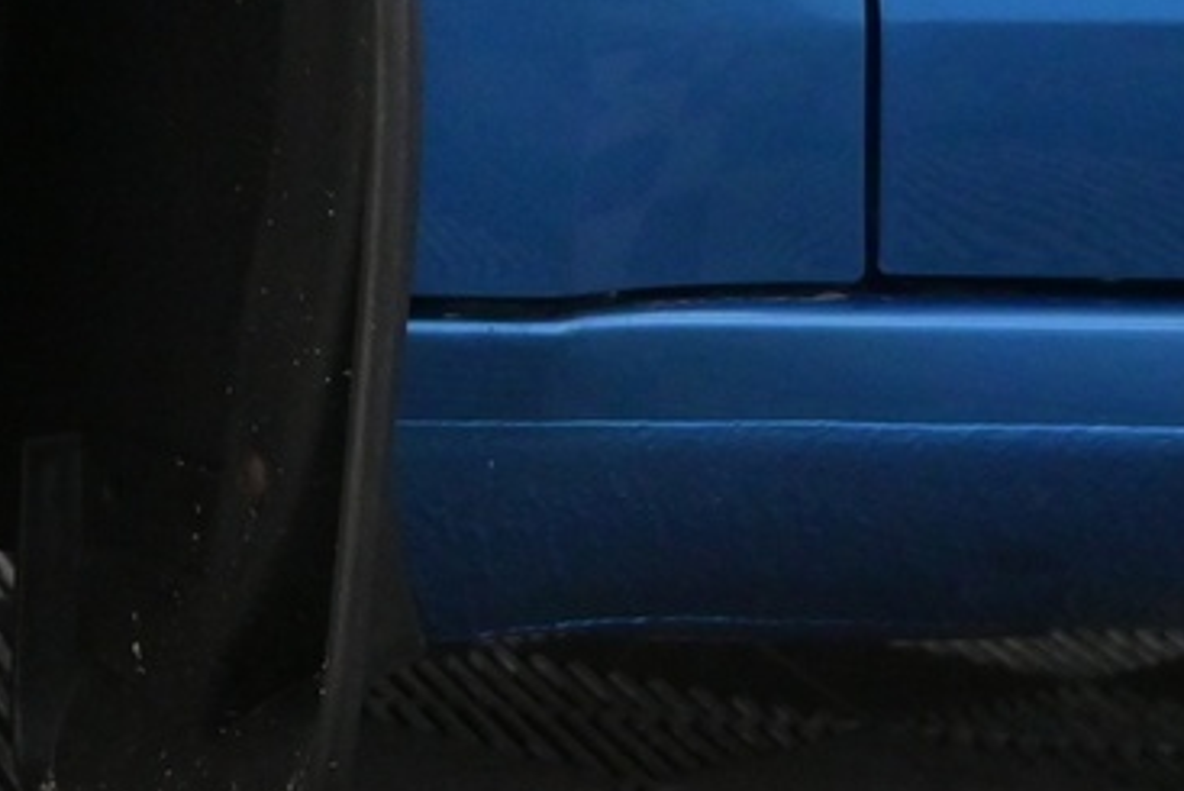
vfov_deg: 8.6
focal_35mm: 159
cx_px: -1023
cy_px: 71
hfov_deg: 11.8
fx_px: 5231
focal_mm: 24
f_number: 4.5
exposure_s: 1/80
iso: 2500
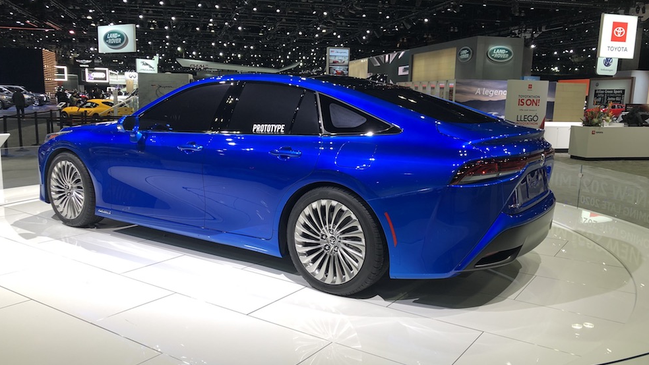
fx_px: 534
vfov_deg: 37.8
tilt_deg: -10.3
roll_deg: -0.5
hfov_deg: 62.6
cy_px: 191
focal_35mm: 31
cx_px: 322
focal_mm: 3.99
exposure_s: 1/69
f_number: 1.8
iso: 32
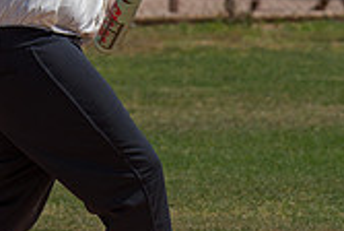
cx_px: 158
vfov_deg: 1.6
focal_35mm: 847
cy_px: 47
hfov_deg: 2.4
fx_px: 8108
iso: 500
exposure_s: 1/2000
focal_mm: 210
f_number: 9
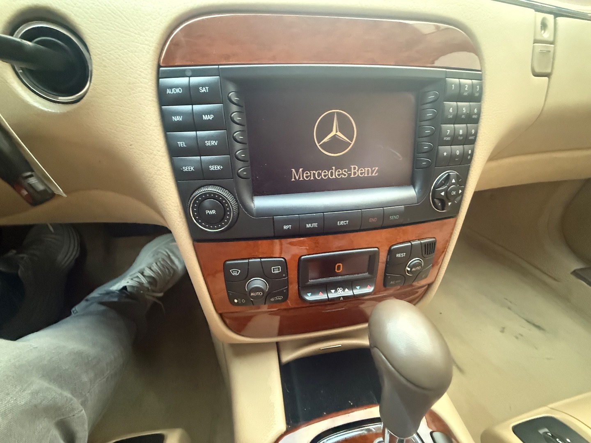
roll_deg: -1.0
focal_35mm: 14
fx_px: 239
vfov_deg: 85.7
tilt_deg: -34.9
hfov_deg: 102.1
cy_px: 222
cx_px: 296
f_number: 2.2
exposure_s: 1/50
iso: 1250
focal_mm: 2.22
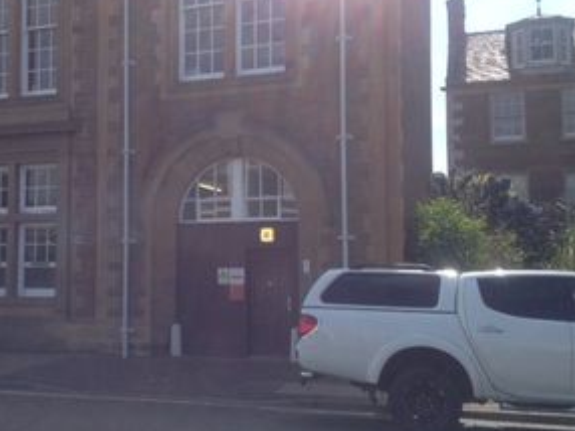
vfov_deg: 29.6
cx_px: 205
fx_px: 813
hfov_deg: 38.6
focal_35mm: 49
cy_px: 209
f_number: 2.4
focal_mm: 4.28
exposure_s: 1/1416
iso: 50
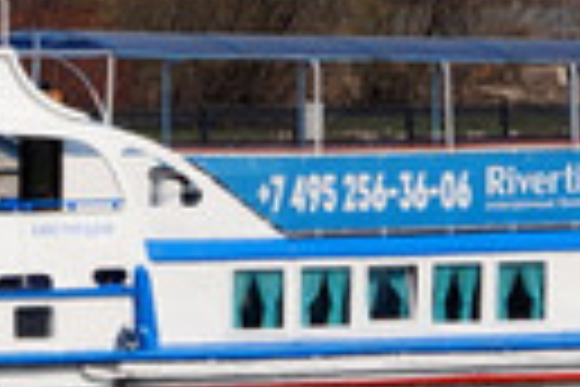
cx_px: -18
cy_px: 171
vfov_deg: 2.2
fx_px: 10189
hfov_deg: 3.3
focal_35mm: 632
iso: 100
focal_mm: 85
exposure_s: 1/250
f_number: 10
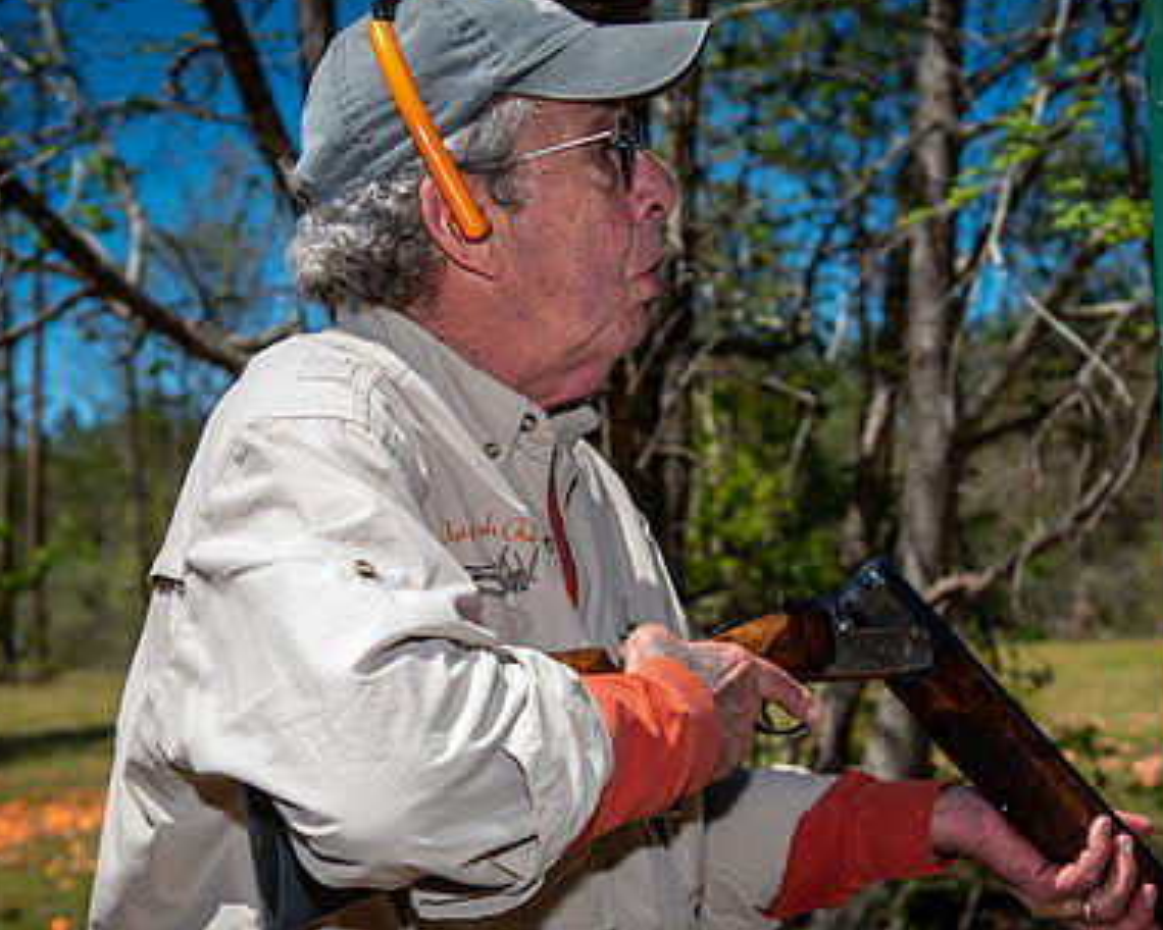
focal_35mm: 63
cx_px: 670
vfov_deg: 24.2
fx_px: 2168
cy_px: 569
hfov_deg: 30.0
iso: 50
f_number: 5.6
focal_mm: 44
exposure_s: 1/250
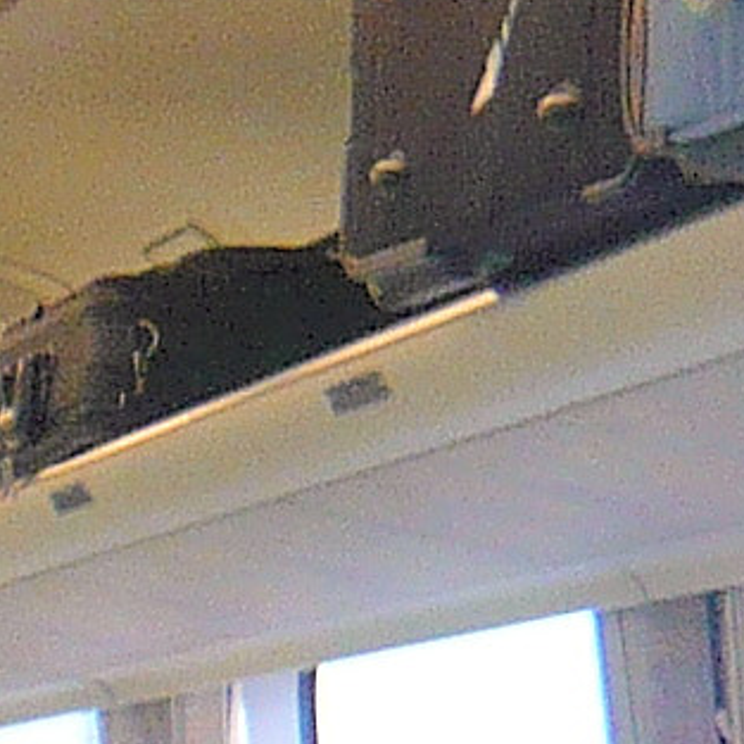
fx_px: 5909
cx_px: -1067
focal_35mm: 243
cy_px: 1295
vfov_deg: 7.0
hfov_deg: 6.8
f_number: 2.8
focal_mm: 4.6
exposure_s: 1/50
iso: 100
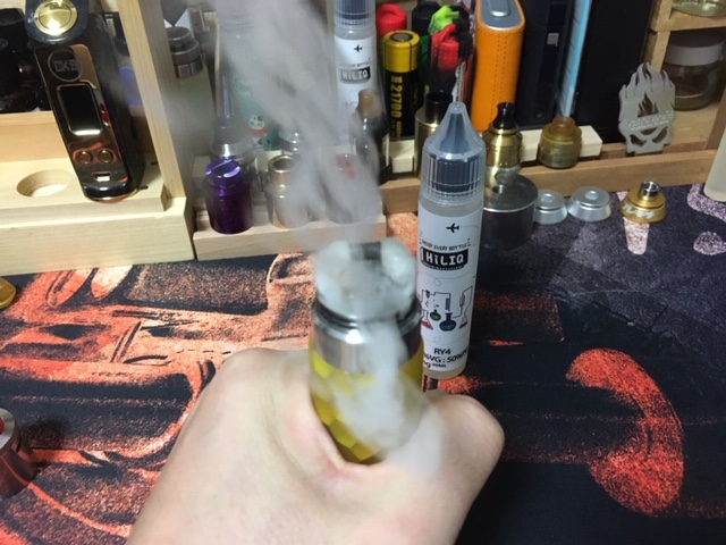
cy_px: 272
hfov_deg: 61.7
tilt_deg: -41.7
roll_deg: +0.1
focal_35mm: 29
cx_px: 363
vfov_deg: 48.2
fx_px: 608
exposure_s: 1/20
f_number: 2.2
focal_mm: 4.15
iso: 200
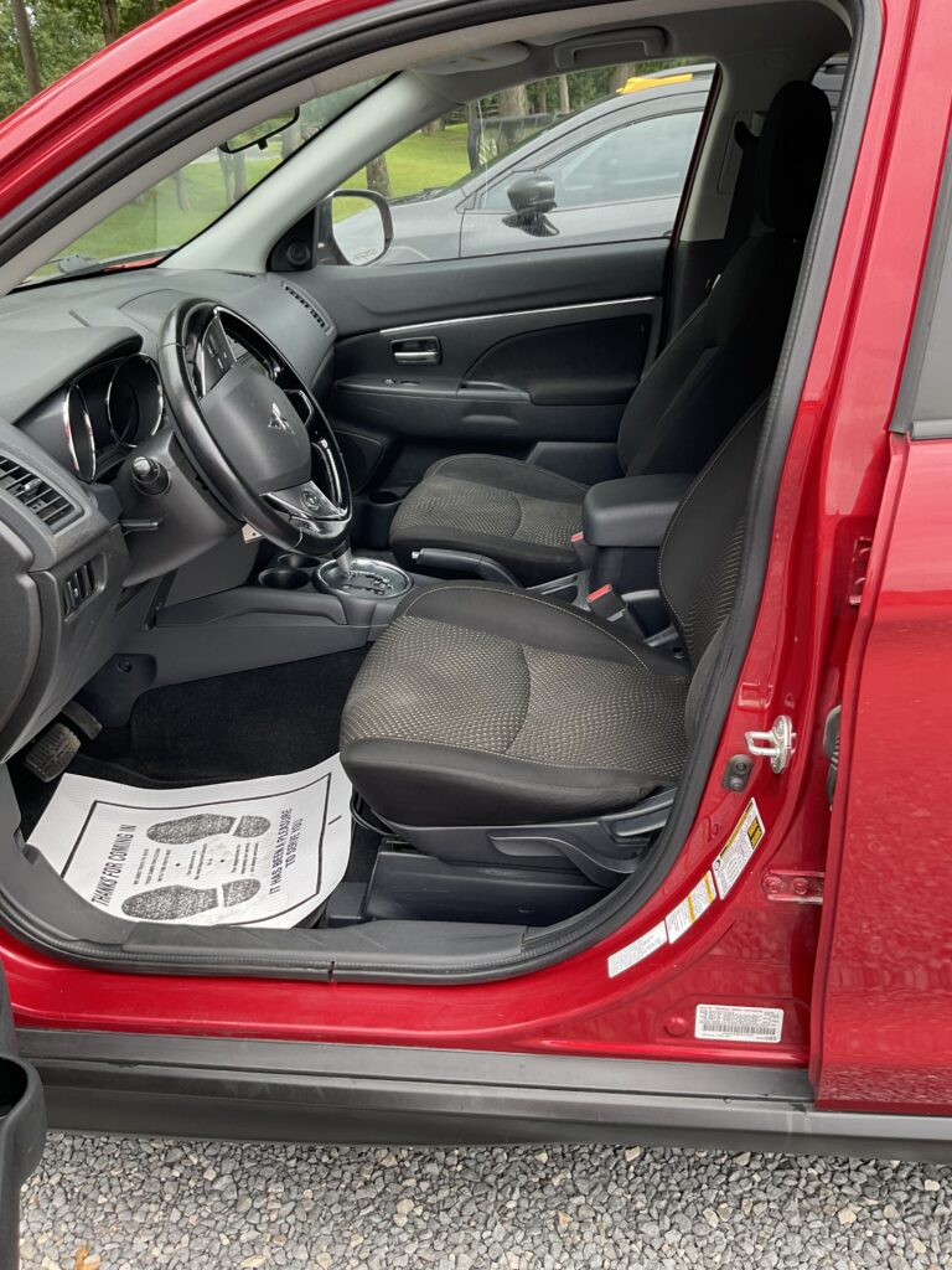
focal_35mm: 29
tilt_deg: -23.8
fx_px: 1063
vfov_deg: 61.7
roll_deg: +6.9
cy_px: 635
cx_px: 476
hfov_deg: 48.2
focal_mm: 3
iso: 25
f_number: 1.8
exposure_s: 1/120
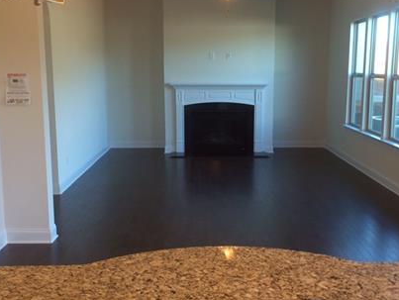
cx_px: 213
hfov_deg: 41.2
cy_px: 160
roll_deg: +1.0
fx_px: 531
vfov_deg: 31.6
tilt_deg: -11.5
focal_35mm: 46
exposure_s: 1/30
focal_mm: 4.15
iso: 50
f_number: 2.2
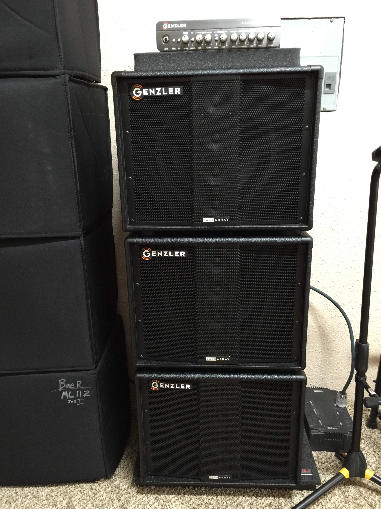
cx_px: 190
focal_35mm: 29
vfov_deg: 61.7
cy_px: 254
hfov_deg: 48.2
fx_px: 426
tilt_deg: -17.0
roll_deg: +0.2
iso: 80
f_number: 2.2
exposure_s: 1/4
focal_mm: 4.15
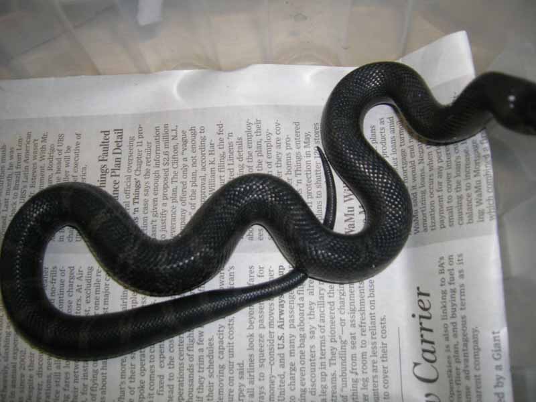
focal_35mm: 34
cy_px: 201
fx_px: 526
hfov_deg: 54.0
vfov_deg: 41.8
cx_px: 268
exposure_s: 1/60.1
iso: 50
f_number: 2.9
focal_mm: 5.7
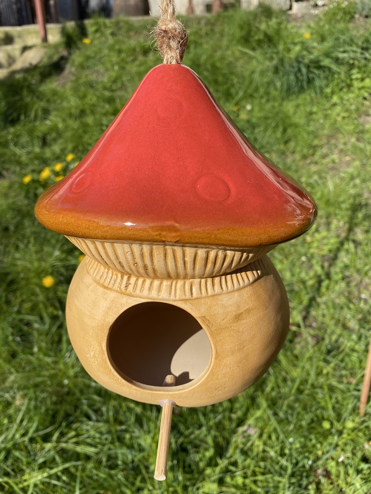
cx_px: 182
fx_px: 386
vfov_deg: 65.3
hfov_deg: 51.4
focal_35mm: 27
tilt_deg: -23.2
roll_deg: +1.7
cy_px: 246
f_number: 1.8
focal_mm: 4.25
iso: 32
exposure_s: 1/2141
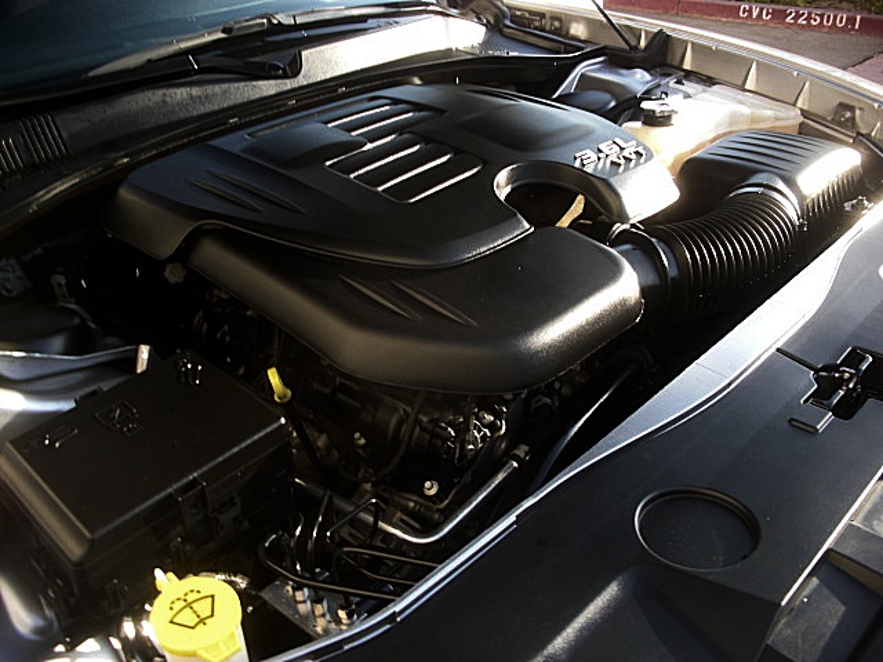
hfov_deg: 51.4
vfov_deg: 39.7
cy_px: 331
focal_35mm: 36
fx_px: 918
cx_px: 442
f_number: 2.8
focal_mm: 6.3
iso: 50
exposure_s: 1/80
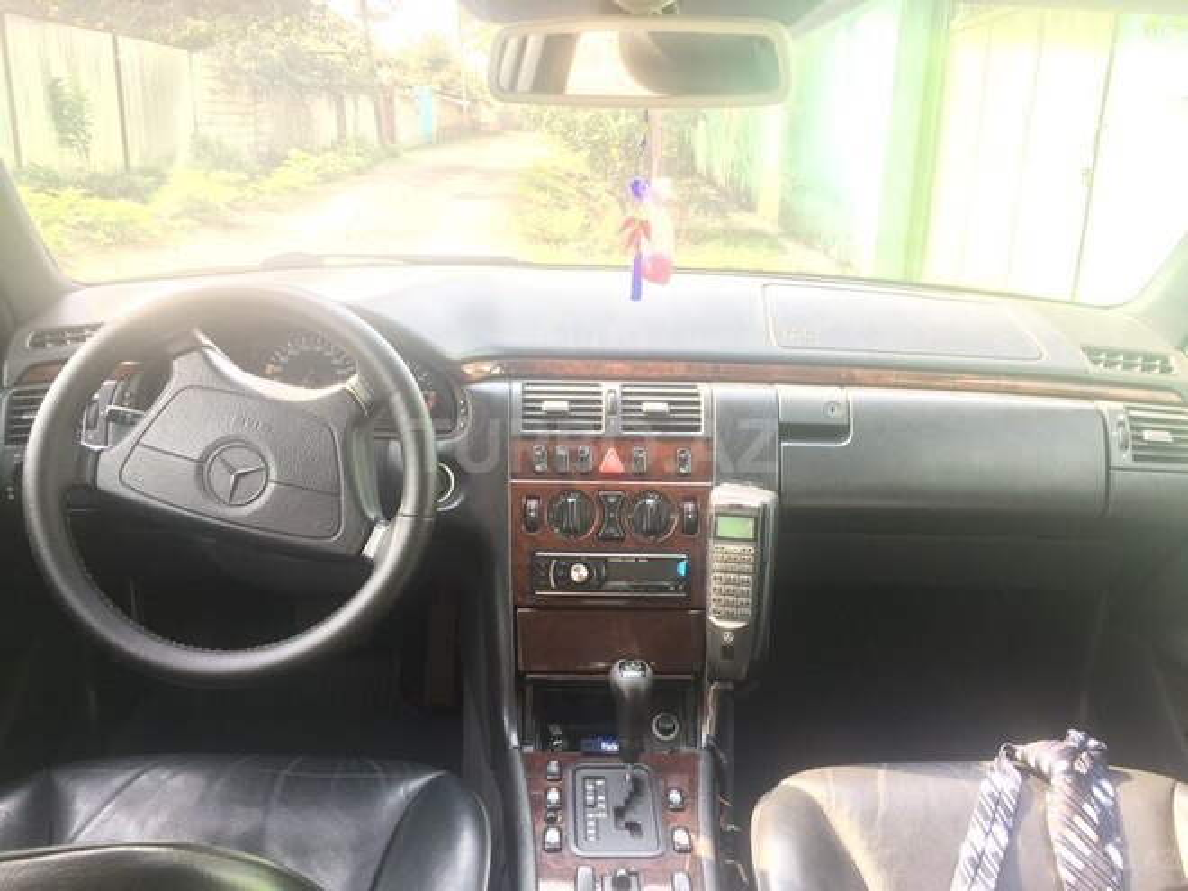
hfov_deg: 61.7
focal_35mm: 29
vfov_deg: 48.2
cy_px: 446
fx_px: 995
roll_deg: -1.8
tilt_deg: -16.1
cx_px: 594
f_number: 2.2
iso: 50
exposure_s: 1/100
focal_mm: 4.15
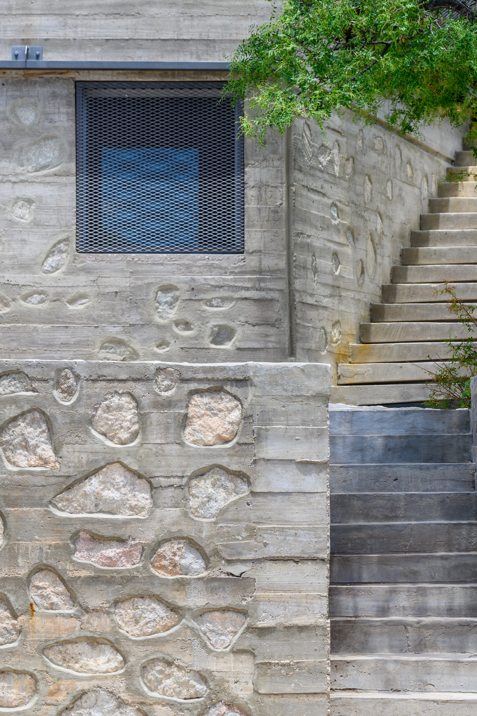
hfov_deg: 12.1
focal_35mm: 113
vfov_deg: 18.1
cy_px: 356
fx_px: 2245
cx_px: 291
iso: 100
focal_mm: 80
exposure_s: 1/800
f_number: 7.1
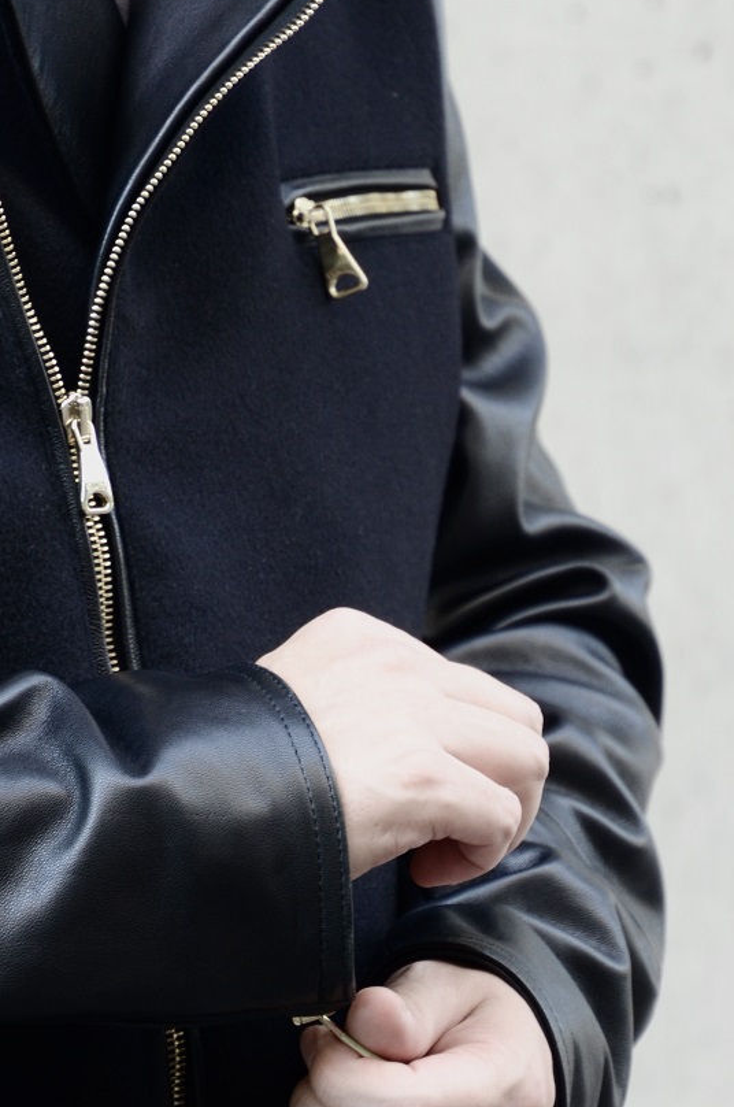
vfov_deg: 5.3
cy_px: 630
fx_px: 12029
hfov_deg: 3.5
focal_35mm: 392
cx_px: 93
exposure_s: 1/100
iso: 500
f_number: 6
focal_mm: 140
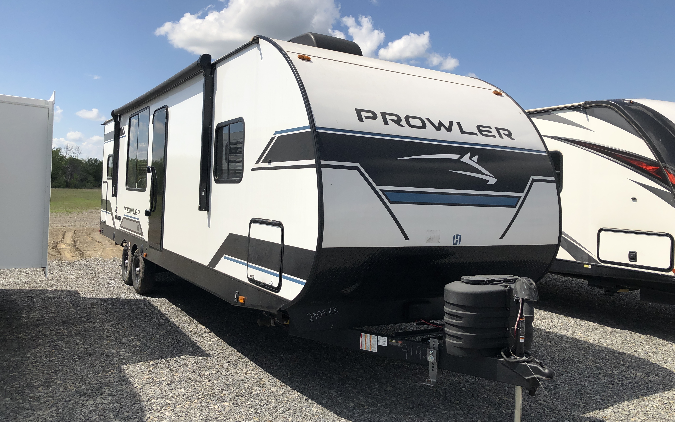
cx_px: 336
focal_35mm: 30
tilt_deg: +0.4
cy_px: 191
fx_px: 552
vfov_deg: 41.8
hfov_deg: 62.9
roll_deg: -1.2
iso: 25
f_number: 1.8
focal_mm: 3.99
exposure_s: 1/3690
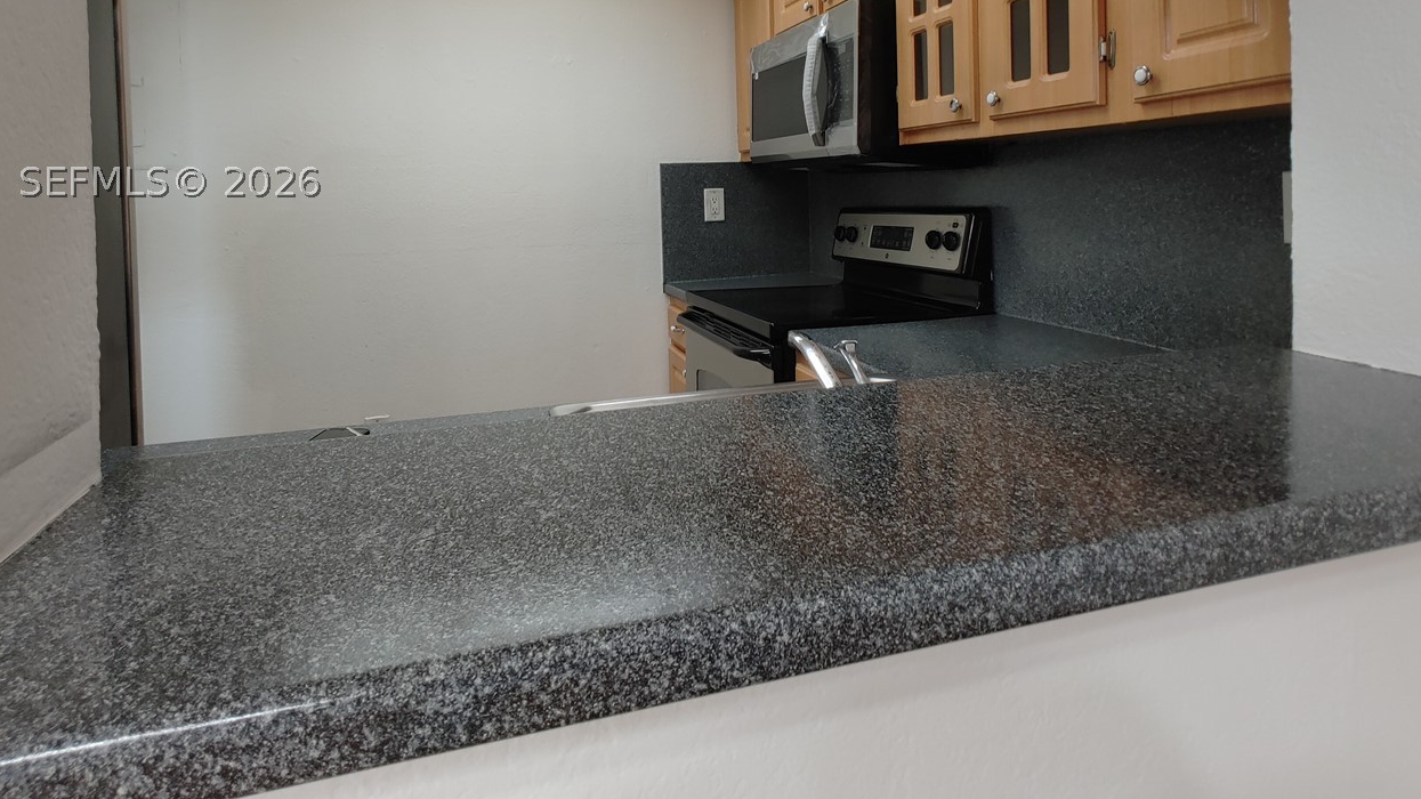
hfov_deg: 83.8
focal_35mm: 21
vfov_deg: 50.9
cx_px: 670
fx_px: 791
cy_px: 181
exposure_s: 1/30
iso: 100
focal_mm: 1.78
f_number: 1.9
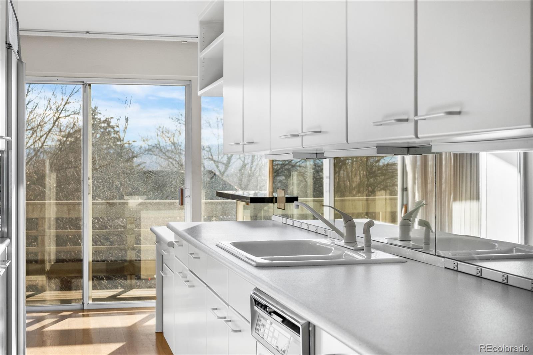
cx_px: 266
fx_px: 770
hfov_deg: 38.2
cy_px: 178
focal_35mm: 52
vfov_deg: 26.0
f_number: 4
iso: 125
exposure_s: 1/320
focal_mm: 35
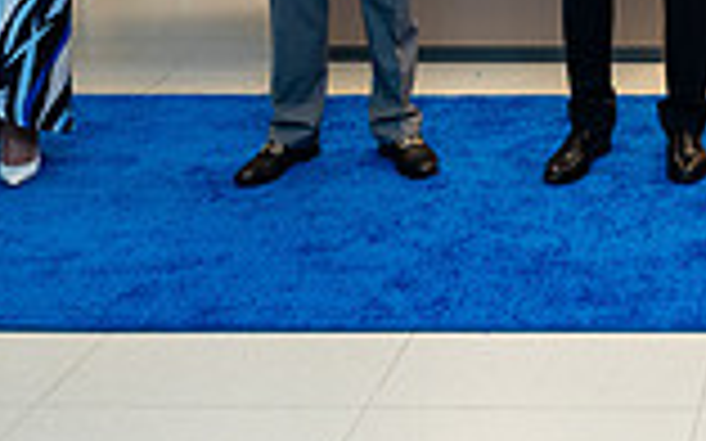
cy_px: -356
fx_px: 1827
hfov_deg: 20.2
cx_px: 889
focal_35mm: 95
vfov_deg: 12.5
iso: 500
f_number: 3.5
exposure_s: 1/200
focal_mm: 25
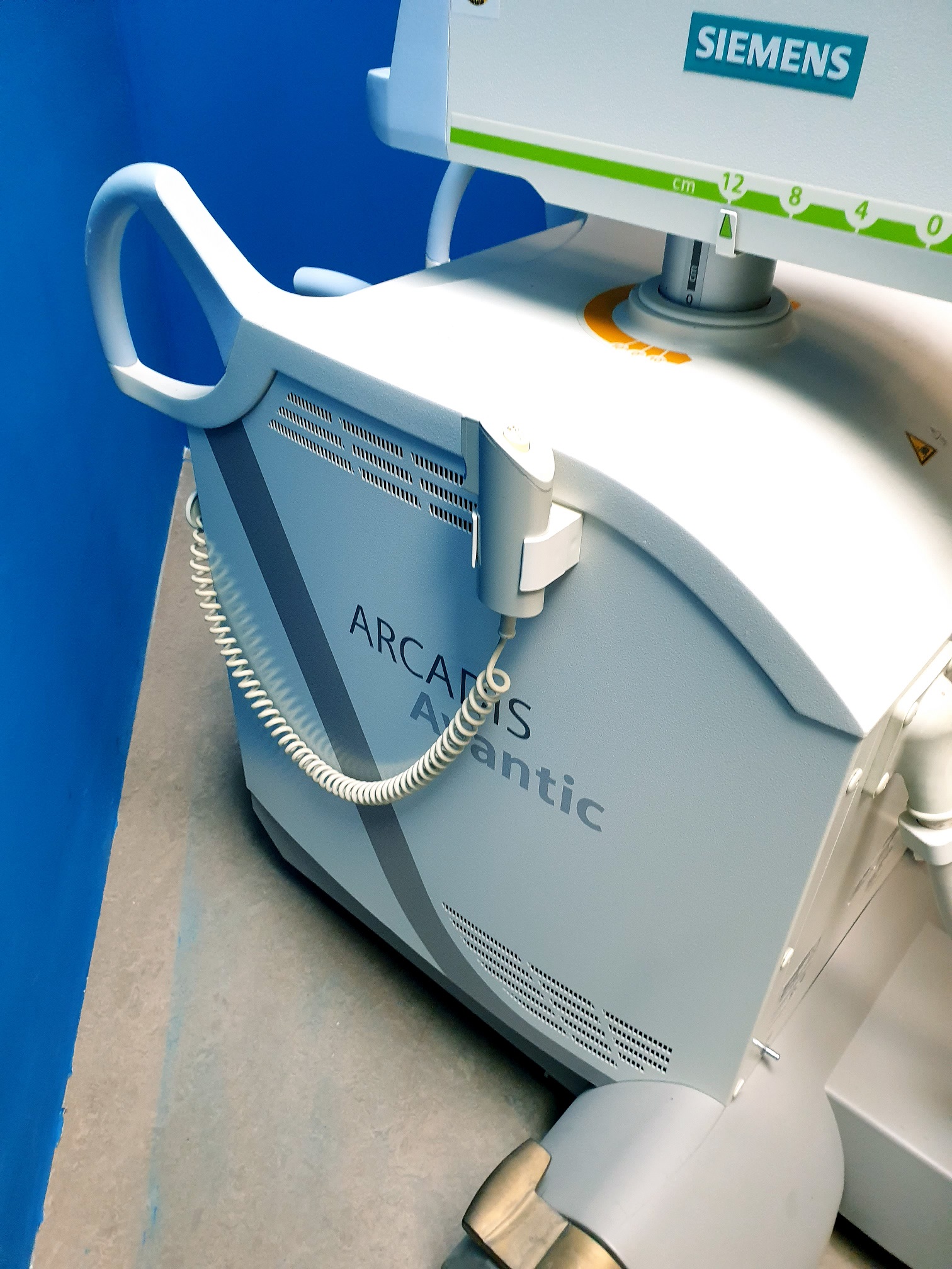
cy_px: 634
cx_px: 476
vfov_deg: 67.3
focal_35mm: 26
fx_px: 953
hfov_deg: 53.1
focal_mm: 4.3
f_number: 2.4
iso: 200
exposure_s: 1/50
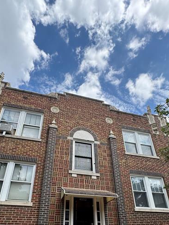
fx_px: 143
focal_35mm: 22
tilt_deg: +26.8
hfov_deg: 61.0
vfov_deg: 71.4
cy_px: 167
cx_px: 78
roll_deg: -0.2
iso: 40
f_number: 2.2
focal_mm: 2.22
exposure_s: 1/657
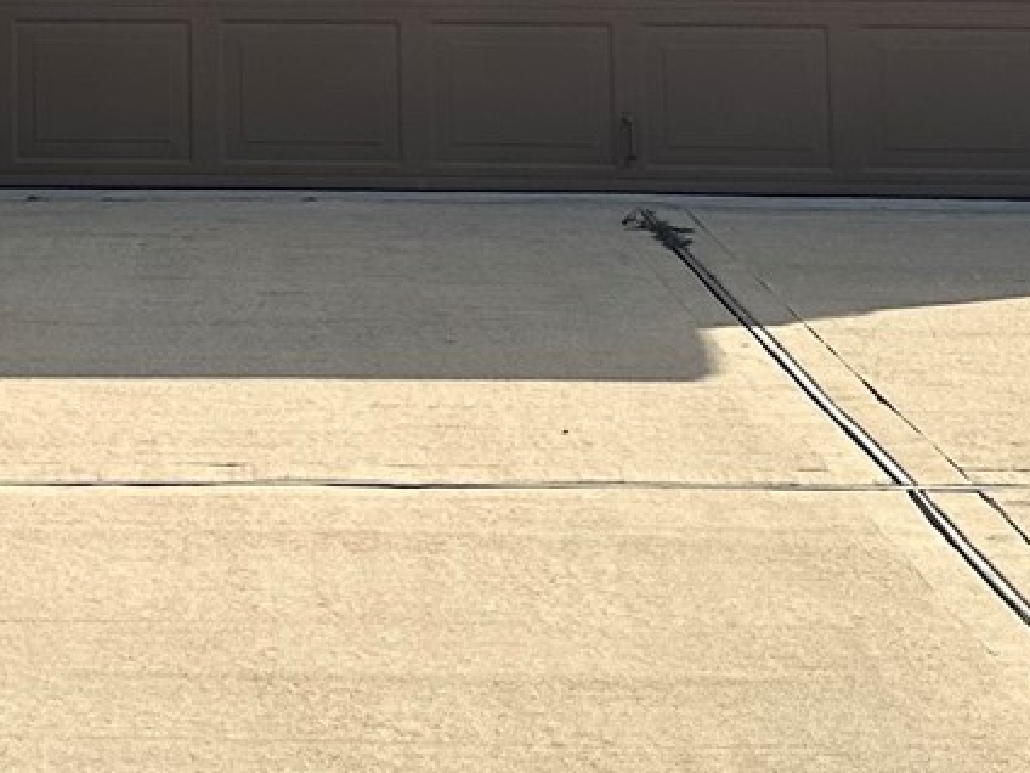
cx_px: -102
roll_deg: -0.2
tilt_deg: +4.9
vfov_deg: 12.0
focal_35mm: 116
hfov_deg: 16.5
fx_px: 3452
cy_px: -472
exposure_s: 1/5000
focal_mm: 6.86
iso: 80
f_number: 1.78
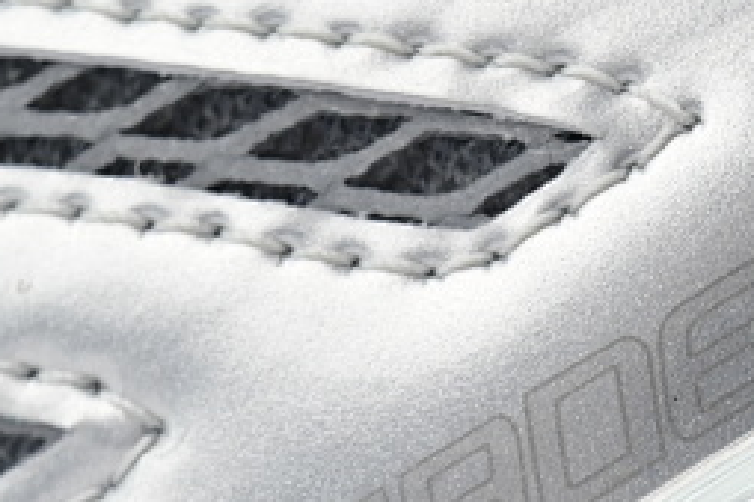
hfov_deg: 5.9
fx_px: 7263
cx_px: 656
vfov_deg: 3.9
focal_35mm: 347
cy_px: 658
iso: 400
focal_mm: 110
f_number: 11
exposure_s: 1/100
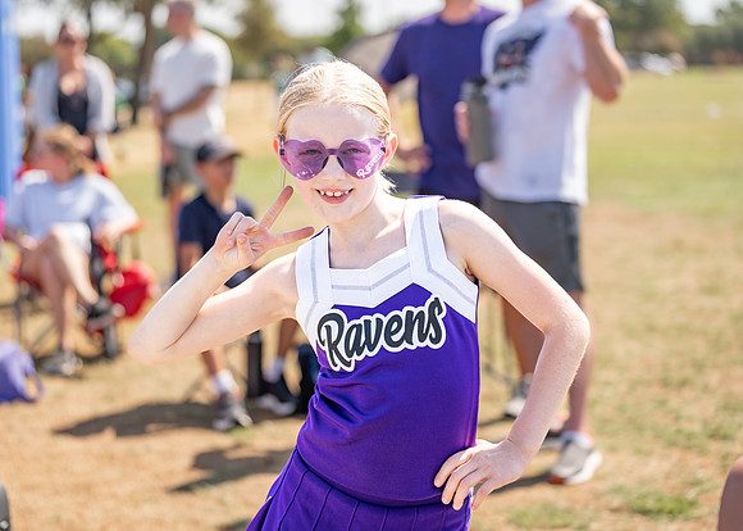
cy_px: 232
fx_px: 1771
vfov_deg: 17.0
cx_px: 338
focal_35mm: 84
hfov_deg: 23.7
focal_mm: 70
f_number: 2.8
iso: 100
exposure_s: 1/1000
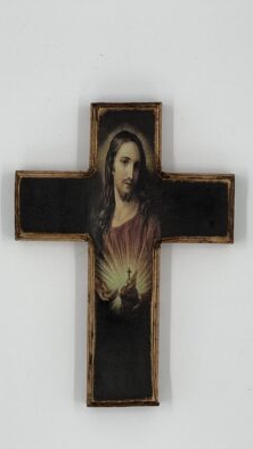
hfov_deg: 14.2
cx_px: 132
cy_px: 225
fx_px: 1014
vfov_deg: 25.0
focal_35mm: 85
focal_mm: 9
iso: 32
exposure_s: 1/158
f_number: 2.8
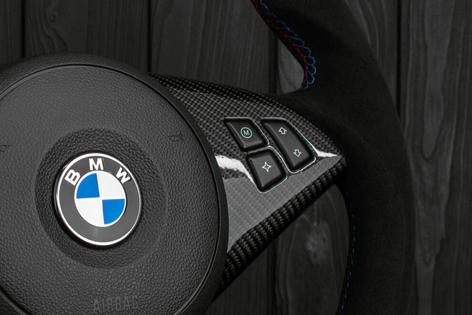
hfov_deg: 14.9
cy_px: 197
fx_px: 1787
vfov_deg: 10.1
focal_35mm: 136
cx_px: 53
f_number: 6.3
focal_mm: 35
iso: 500
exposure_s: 1/125
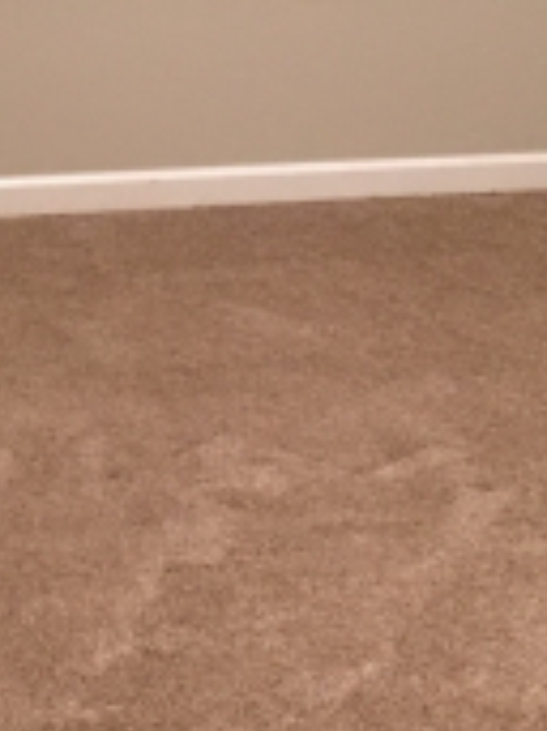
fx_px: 2384
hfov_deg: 13.1
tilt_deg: -13.1
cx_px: 141
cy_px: 156
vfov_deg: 17.3
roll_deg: -0.5
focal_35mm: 113
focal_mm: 4.15
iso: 64
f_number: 2.2
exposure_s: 1/4
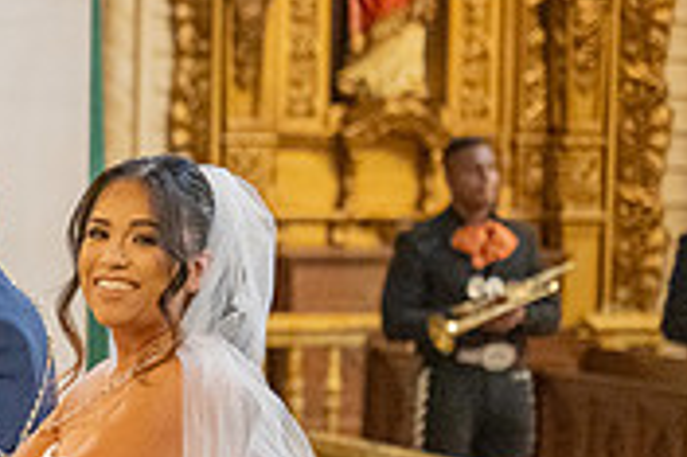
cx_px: -383
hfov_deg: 8.7
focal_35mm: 231
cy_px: 482
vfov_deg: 5.9
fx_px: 4404
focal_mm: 70
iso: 2000
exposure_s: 1/200
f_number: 2.8
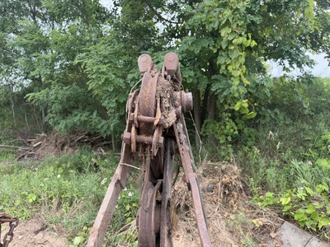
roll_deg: -1.0
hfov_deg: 71.6
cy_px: 124
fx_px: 229
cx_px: 165
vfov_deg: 56.8
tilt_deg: -9.3
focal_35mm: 24
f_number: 1.78
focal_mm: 6.76
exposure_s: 1/677
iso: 100
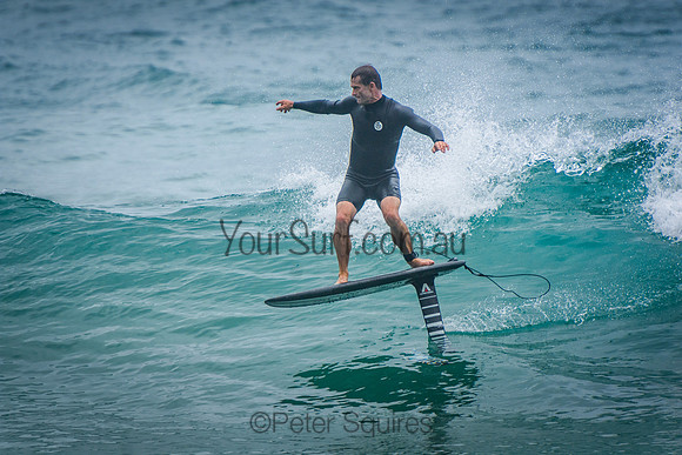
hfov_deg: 3.4
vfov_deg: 2.3
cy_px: 228
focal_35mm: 600
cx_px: 341
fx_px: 11369
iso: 400
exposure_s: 1/2000
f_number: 5.6
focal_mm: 400
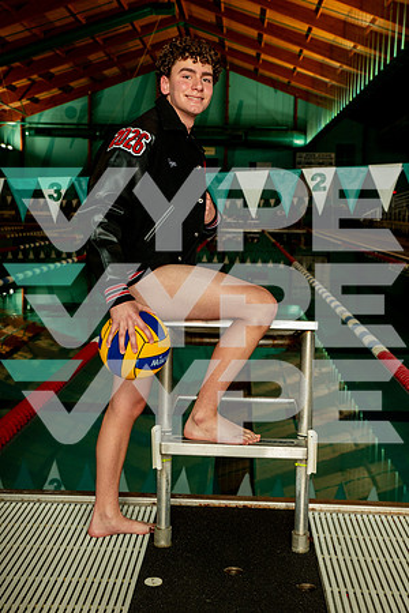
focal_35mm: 52
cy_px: 306
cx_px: 204
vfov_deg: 38.2
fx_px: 886
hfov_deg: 26.0
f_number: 7.1
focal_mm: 52
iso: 800
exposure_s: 1/200
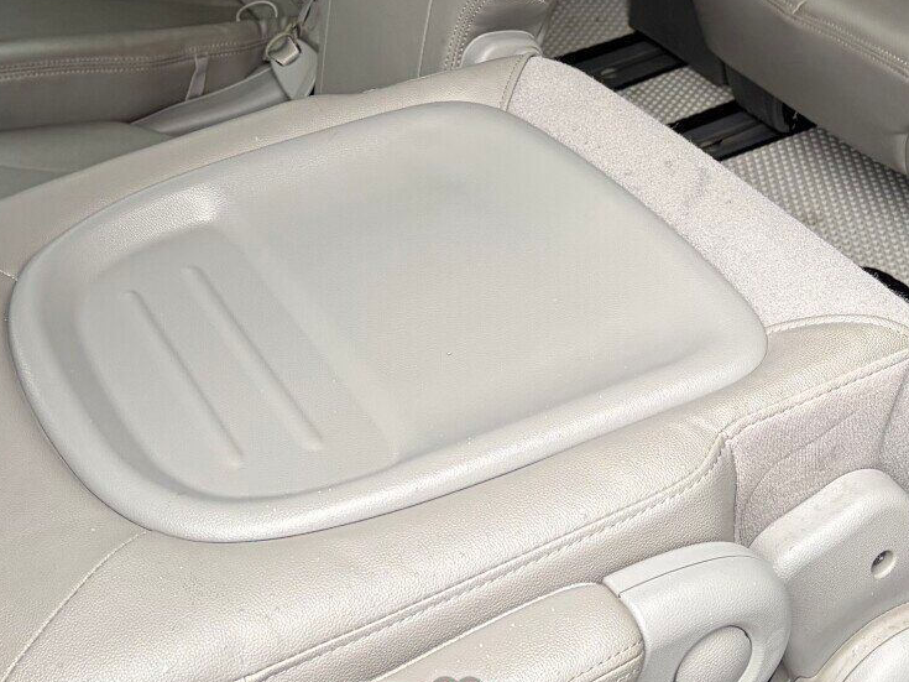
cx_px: 366
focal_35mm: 69
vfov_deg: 20.6
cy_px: -1
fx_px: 1812
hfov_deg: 28.1
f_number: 1.6
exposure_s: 1/122
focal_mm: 5.96
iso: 125
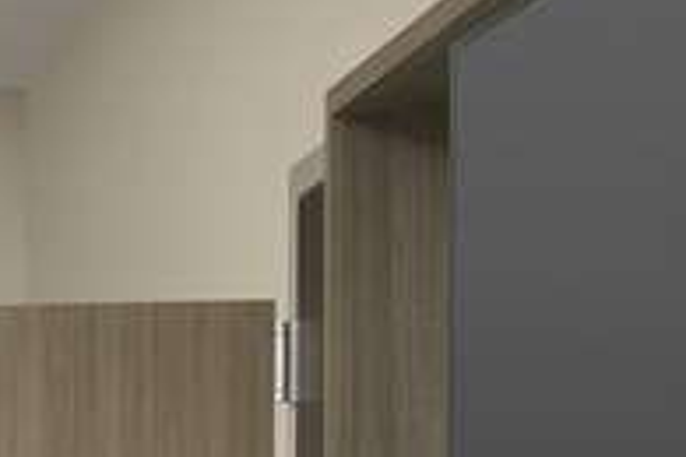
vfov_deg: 5.5
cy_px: 1269
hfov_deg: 7.1
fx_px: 4554
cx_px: -1734
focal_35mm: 239
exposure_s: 1/250
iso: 400
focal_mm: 31
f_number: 11
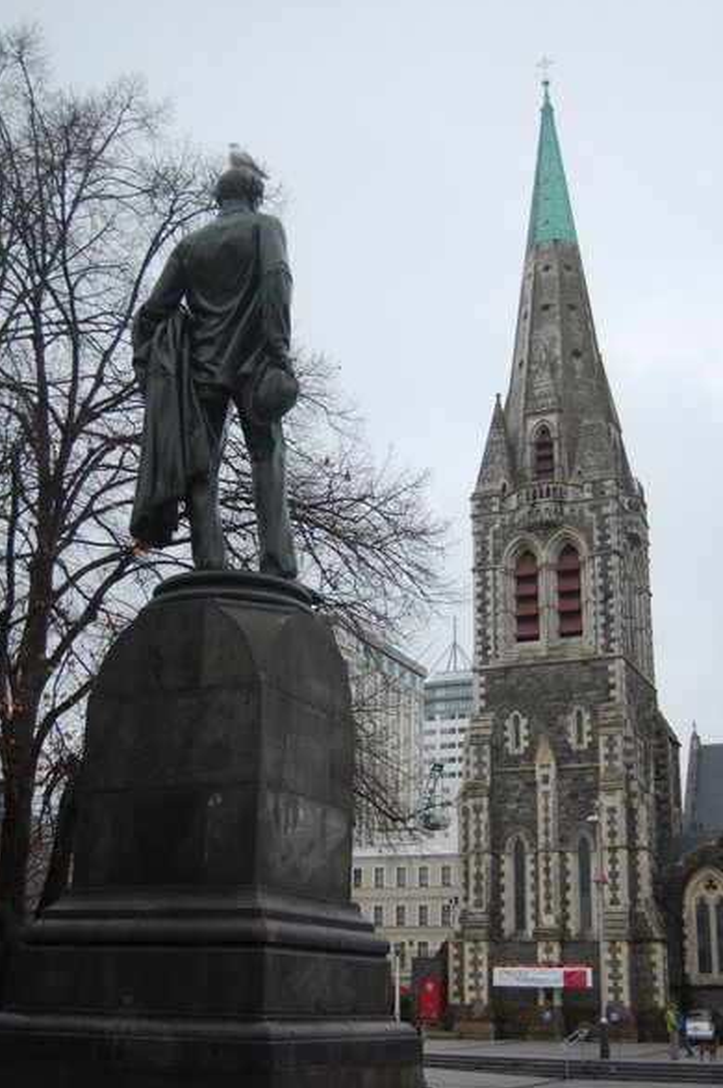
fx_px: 1208
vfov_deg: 48.5
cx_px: 356
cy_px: 550
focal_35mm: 40
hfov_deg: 33.3
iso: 200
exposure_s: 1/200
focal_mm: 26
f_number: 4.2
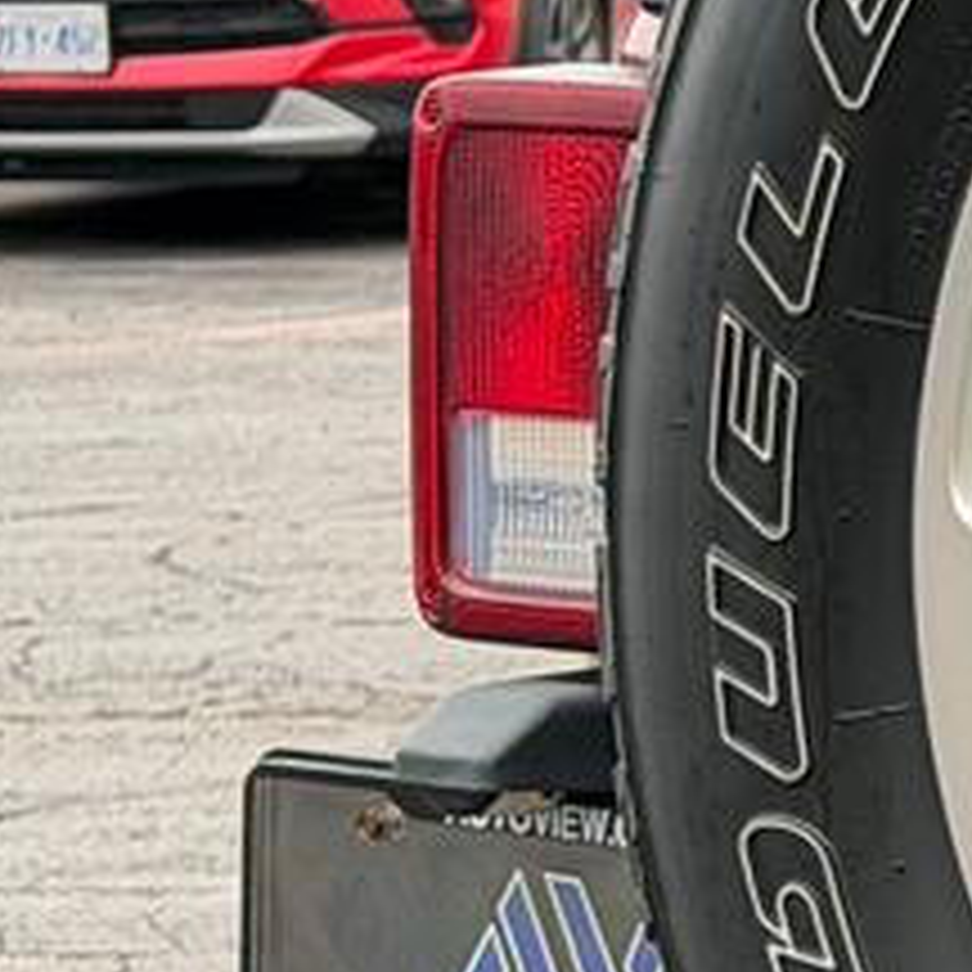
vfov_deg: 7.0
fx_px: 7974
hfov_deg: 6.5
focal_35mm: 251
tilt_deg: -2.7
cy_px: 378
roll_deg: +2.0
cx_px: 2704
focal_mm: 6.76
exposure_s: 1/1149
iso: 80
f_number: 1.78
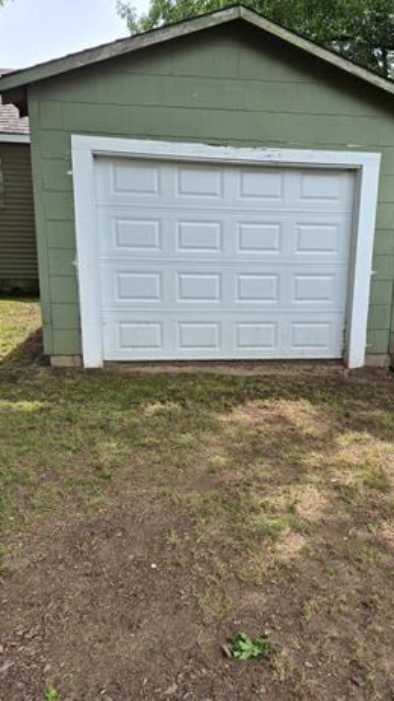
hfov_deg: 44.1
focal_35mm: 26
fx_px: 484
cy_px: 344
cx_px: 238
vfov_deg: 71.9
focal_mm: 5.4
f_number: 1.8
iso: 80
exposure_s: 1/3104
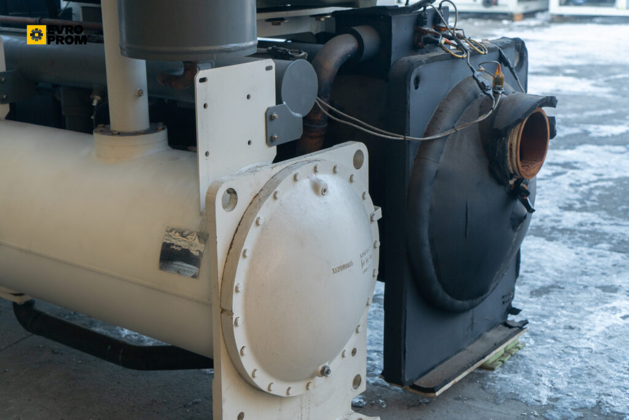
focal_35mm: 53
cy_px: 210
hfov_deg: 37.5
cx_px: 314
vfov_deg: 25.5
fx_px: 926
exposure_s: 1/200
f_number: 4
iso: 500
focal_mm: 53
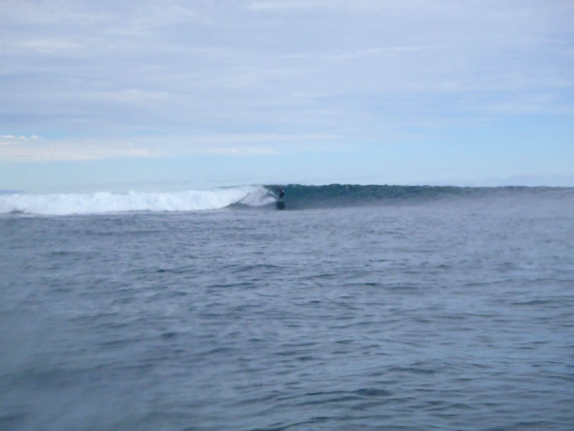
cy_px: 216
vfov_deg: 22.9
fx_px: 1061
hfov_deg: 30.3
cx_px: 287
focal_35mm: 64
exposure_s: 1/400
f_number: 14
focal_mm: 11.43
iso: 800
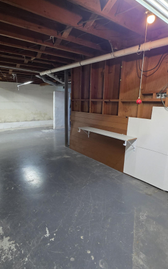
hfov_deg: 62.0
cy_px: 133
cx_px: 74
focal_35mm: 19
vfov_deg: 88.0
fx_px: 139
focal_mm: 2.2
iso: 160
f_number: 1.9
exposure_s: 1/60
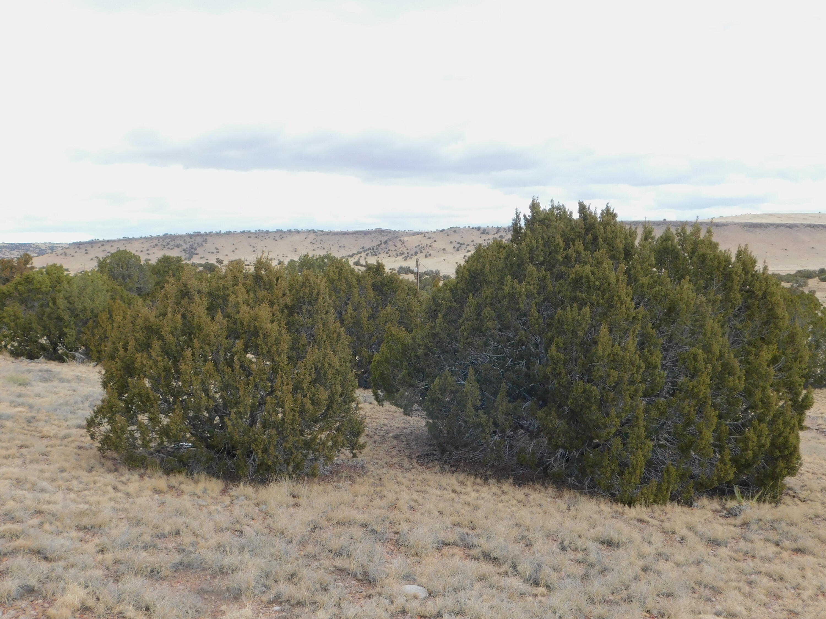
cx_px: 413
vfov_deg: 39.7
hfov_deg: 51.4
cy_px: 310
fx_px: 859
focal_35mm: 36
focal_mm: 6.3
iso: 125
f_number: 3.5
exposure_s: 1/400
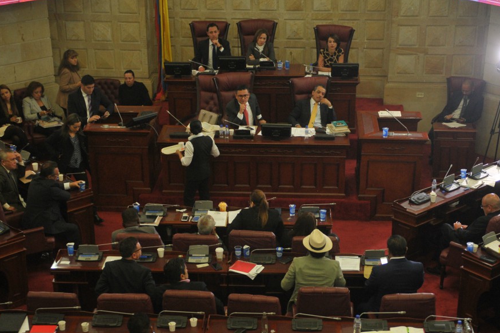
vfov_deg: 25.0
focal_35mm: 54
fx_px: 749
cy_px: 147
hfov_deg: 36.9
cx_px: 259
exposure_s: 1/125
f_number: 2.8
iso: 2500
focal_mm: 48
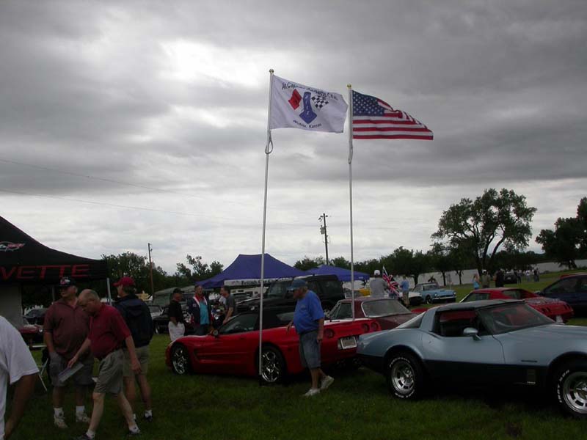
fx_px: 644
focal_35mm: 38
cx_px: 294
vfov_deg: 37.7
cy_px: 220
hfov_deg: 49.0
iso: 100
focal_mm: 7.85
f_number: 7.5
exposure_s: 1/445
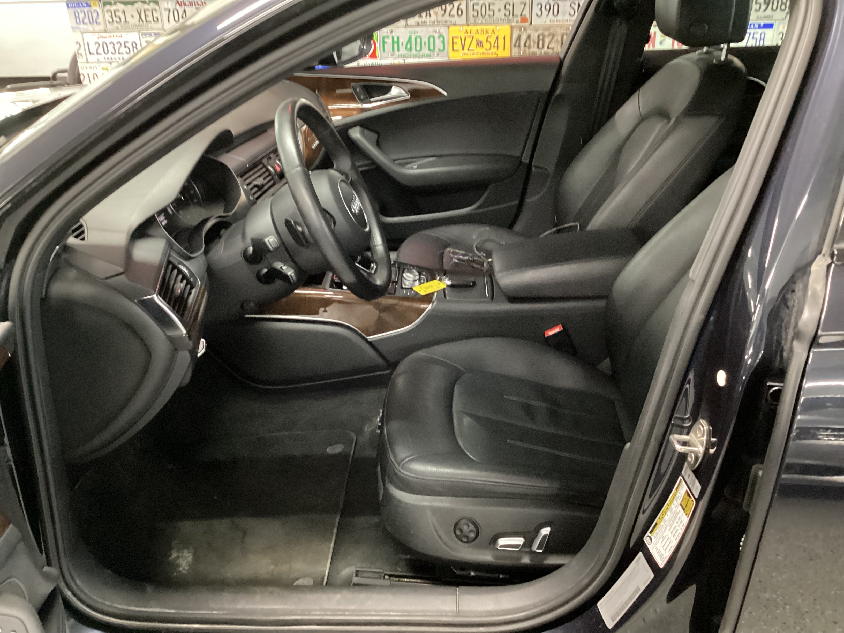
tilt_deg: -28.0
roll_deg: +0.0
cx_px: 422
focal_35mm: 31
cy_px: 316
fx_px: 756
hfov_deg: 58.4
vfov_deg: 45.4
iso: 640
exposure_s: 1/17
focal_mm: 3.3
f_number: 2.4
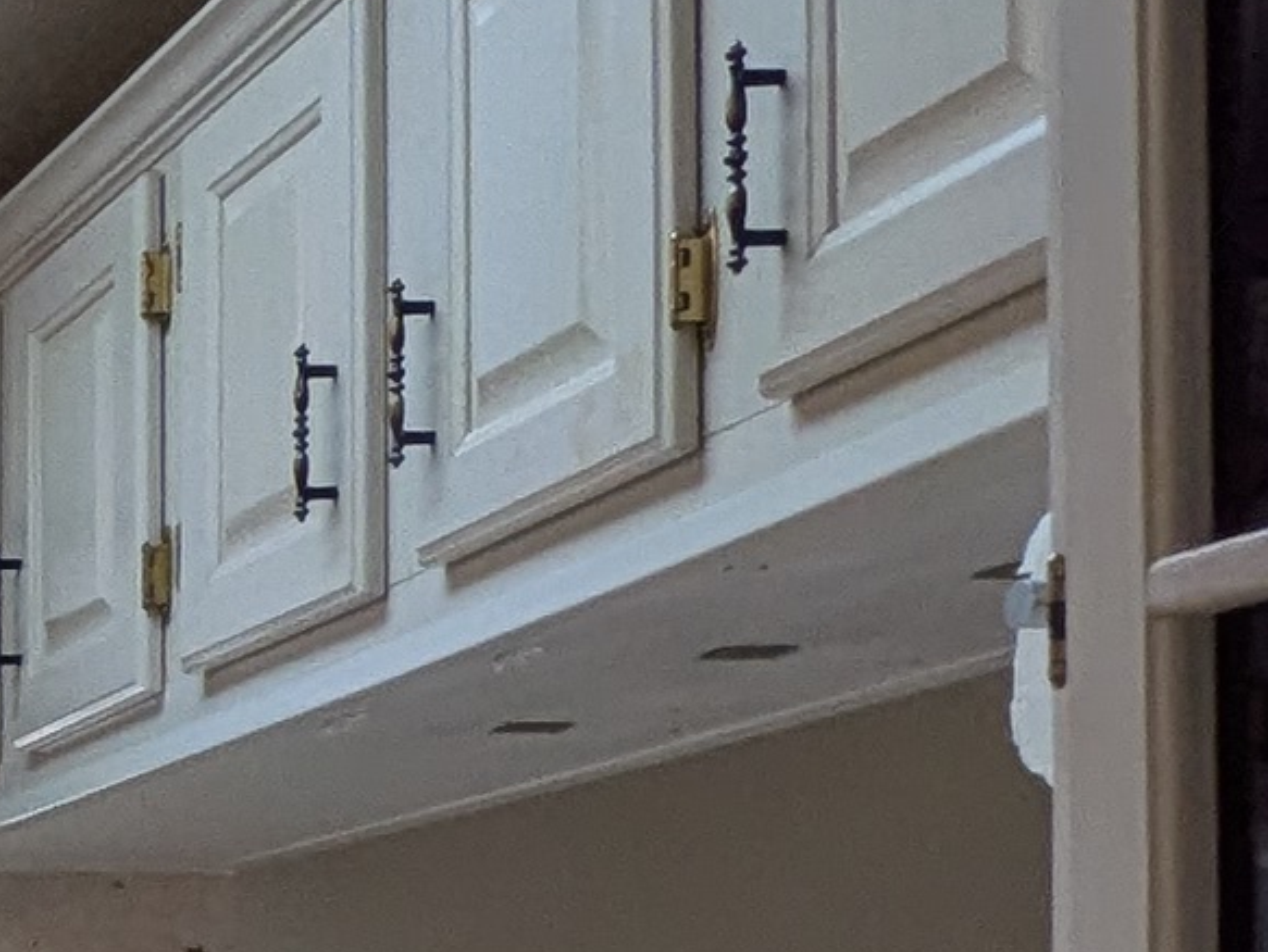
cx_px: -1581
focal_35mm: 96
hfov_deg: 14.8
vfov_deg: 14.8
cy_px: 1180
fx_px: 3519
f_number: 2.2
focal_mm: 1.85
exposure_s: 1/120
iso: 90
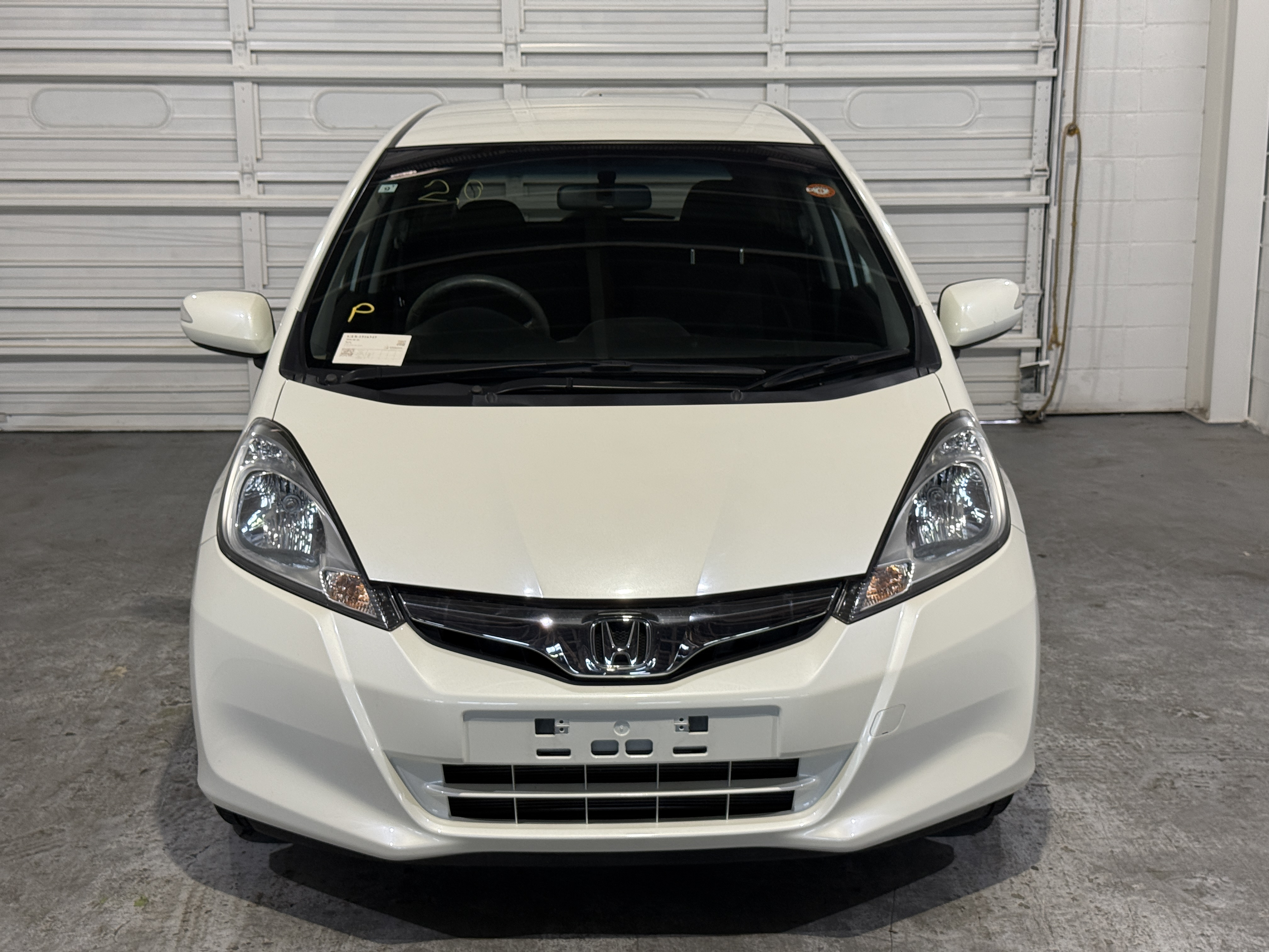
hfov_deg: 39.7
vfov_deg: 30.3
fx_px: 1760
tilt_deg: -11.7
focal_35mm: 48
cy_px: 476
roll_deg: +0.1
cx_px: 634
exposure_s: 1/120
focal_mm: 6.76
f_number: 1.78
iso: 100
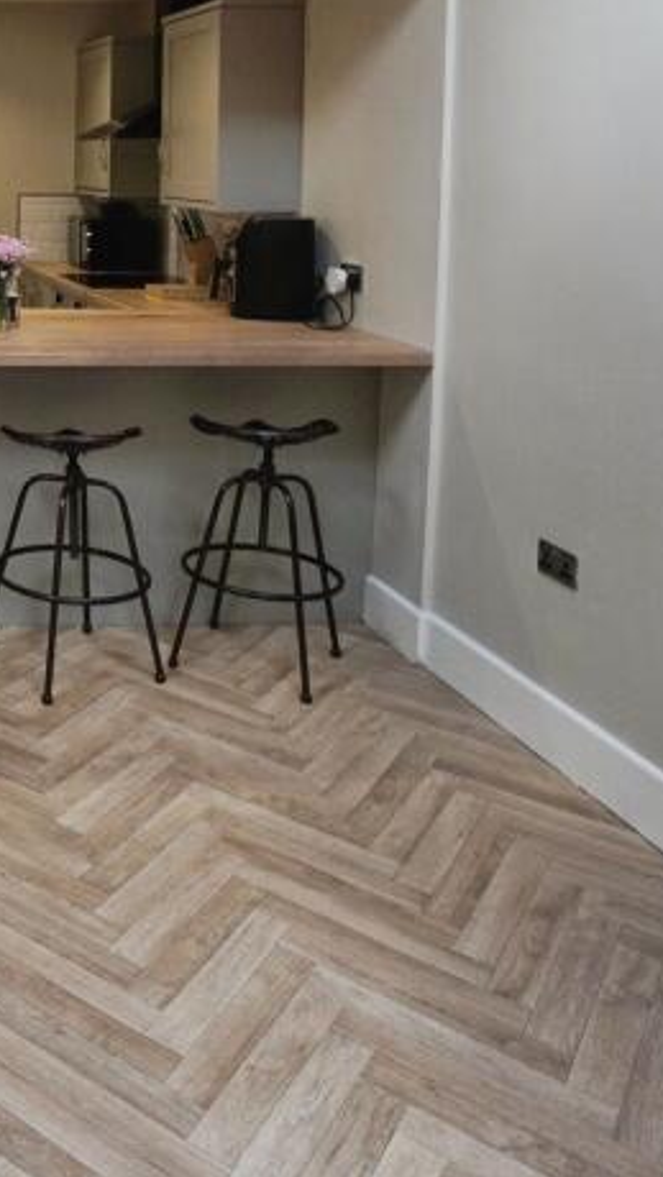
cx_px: -220
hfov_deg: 27.5
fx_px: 1093
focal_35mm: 35
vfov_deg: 54.4
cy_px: 316
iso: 400
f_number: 4
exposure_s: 1/160
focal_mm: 10
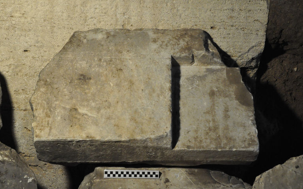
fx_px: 578
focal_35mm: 70
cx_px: 152
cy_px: 102
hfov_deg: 29.4
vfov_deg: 18.6
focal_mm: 44
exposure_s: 1/100
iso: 3200
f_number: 10
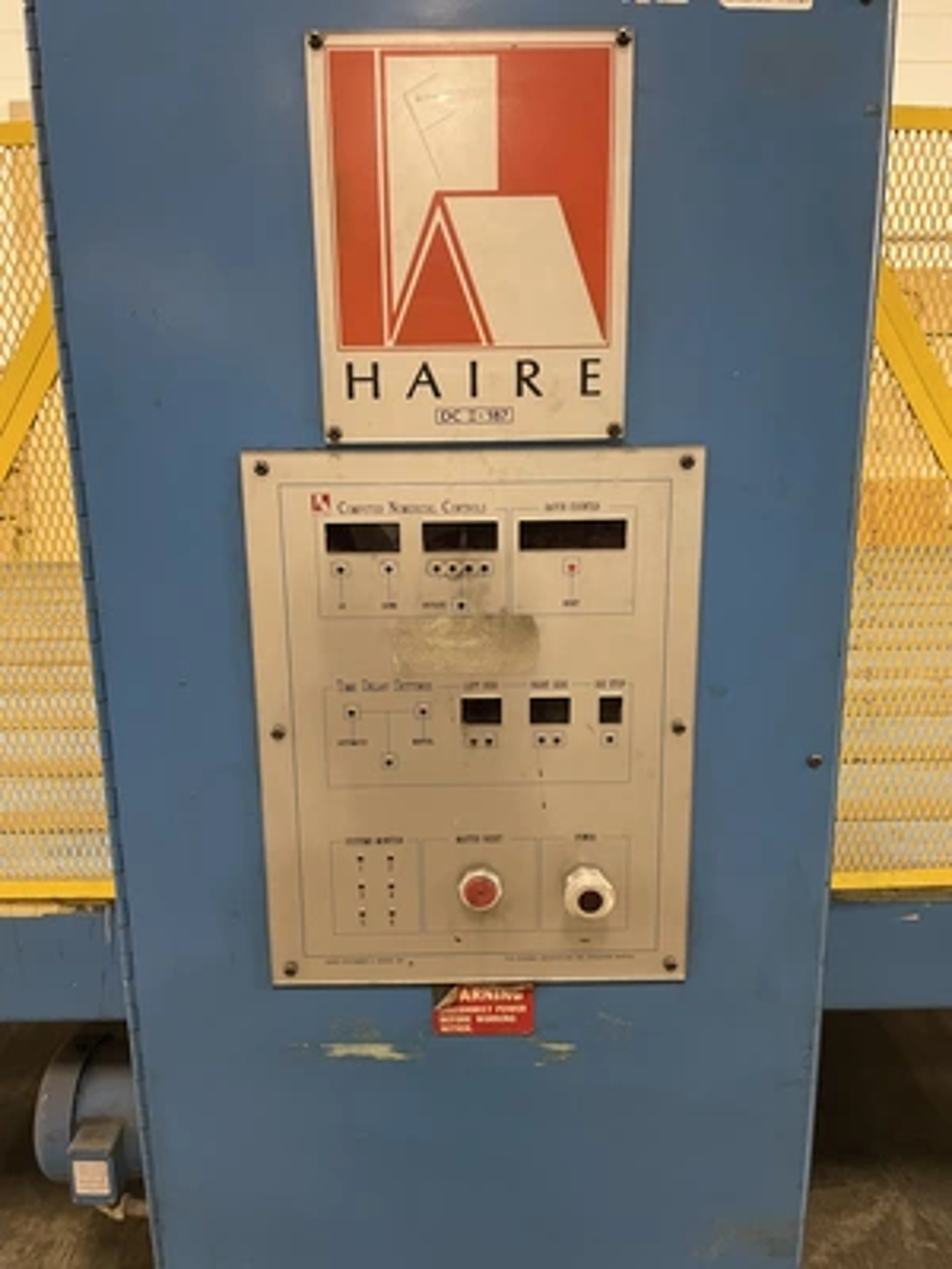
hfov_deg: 53.1
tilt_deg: -13.6
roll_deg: +1.3
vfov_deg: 67.3
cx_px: 476
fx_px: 953
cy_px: 634
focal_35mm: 26
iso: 500
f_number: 1.6
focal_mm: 4.2
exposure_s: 1/40
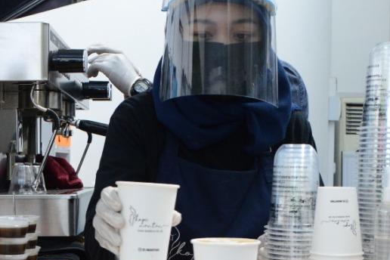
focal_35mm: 57
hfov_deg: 35.0
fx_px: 617
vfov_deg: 23.8
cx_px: 204
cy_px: 139
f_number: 5.6
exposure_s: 1/500
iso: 1600
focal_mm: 22
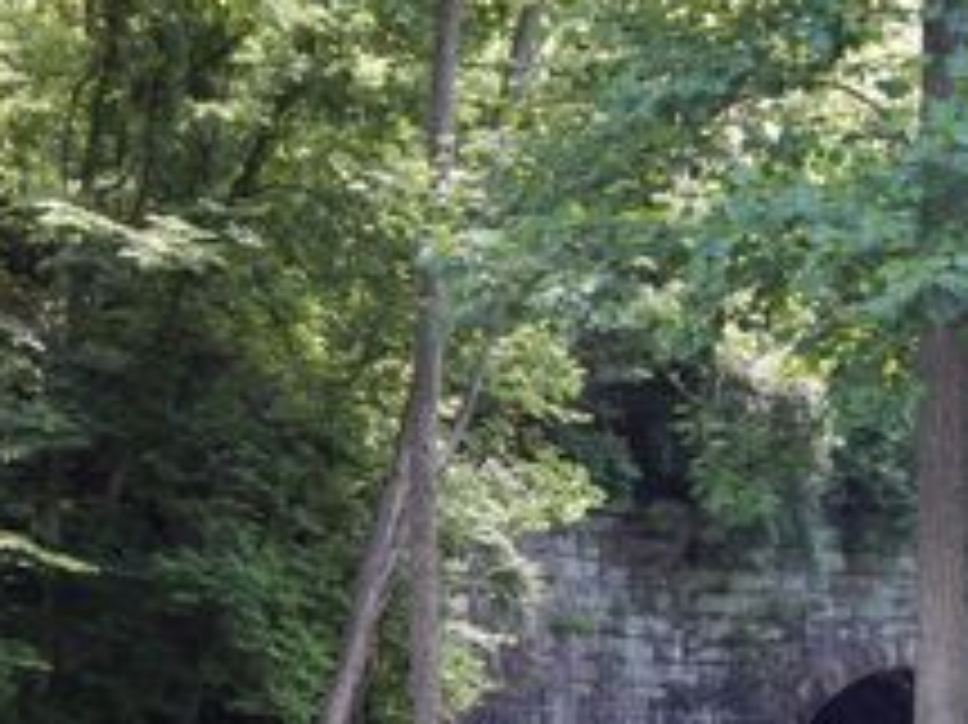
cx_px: 567
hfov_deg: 17.3
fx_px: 3186
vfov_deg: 12.9
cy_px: 524
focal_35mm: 114
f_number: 3.7
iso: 125
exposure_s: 1/80
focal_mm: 8.6
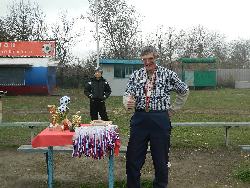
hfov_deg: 40.4
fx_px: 339
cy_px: 94
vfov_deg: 30.9
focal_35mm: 47
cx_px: 125
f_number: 3.6
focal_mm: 8.4
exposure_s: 1/80
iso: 80
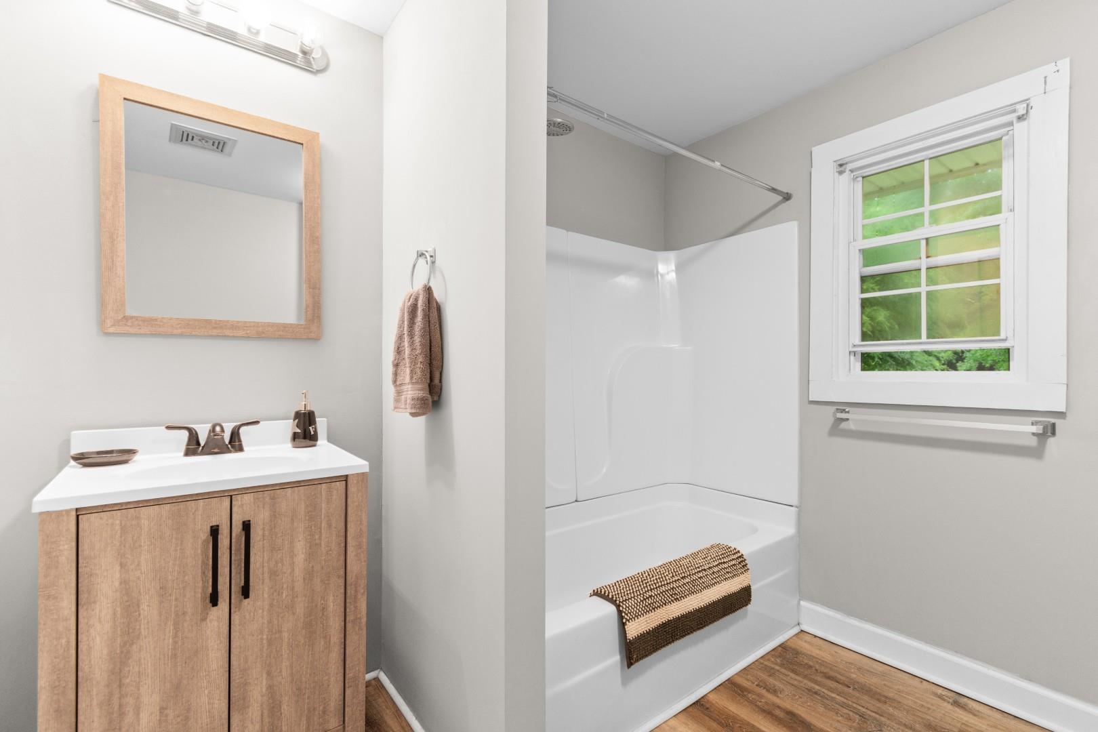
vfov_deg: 77.3
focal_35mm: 15
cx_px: 549
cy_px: 366
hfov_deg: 100.4
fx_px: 457
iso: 100
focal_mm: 10
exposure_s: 1/2
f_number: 4.5
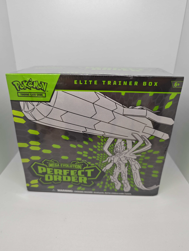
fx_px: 167
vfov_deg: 73.9
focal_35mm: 23
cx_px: 94
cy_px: 126
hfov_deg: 58.9
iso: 64
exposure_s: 1/100
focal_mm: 7.79
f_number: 1.9
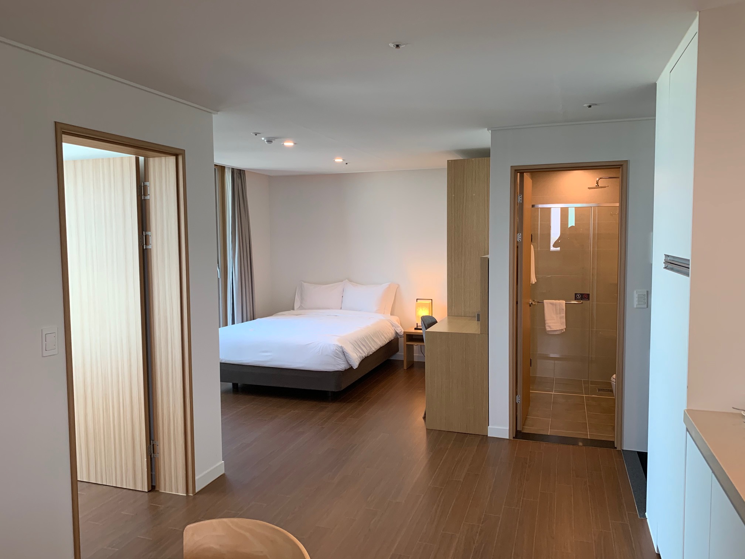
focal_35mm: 26
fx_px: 560
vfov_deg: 53.1
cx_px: 372
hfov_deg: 67.3
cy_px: 280
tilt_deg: -3.6
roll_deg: -0.5
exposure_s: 1/85
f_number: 1.8
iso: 100
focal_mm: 4.25
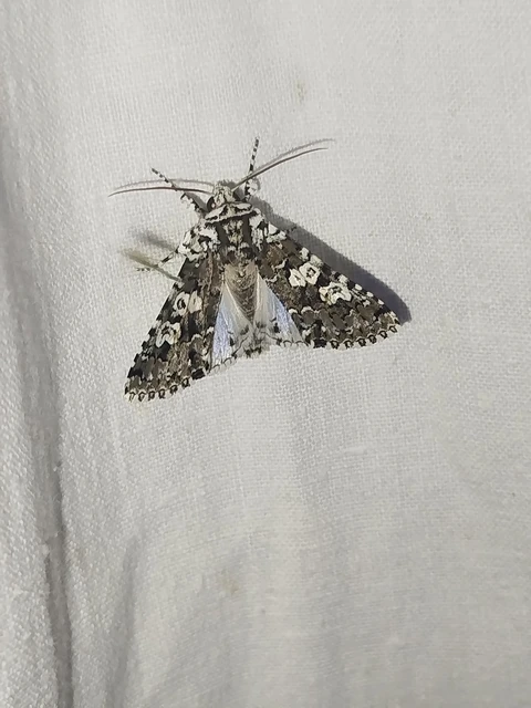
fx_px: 1554
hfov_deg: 19.4
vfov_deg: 25.7
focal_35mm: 76
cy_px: 354
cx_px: 266
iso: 125
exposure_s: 1/50
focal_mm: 5.31
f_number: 1.7
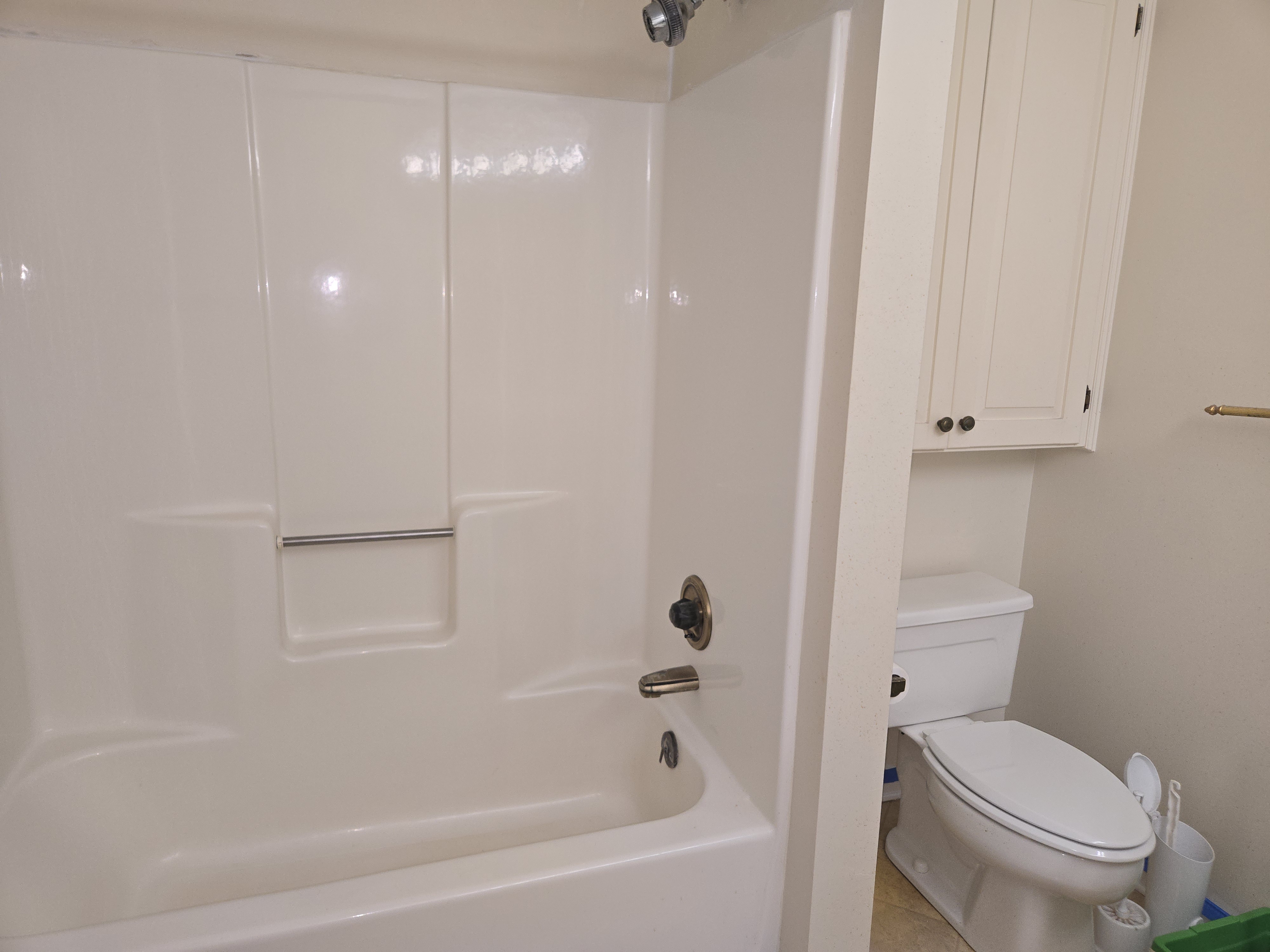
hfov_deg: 73.9
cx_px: 635
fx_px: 844
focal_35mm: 23
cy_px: 476
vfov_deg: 58.9
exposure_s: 1/60
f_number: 1.8
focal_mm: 5.4
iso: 80
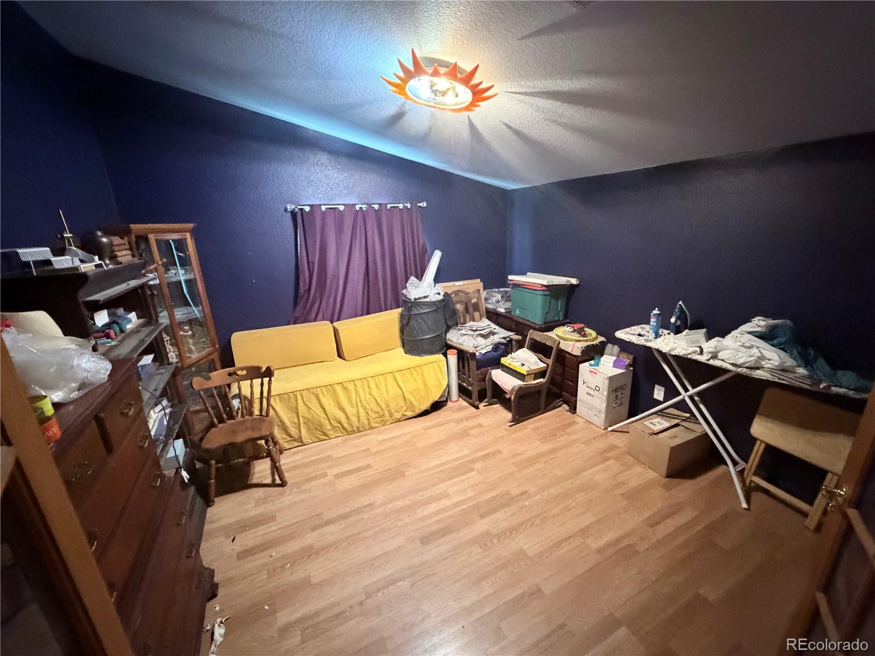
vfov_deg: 85.7
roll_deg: +2.0
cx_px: 438
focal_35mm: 14
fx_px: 354
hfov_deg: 102.1
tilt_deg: -16.3
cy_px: 328
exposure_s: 1/40
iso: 1600
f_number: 2.2
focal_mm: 2.22
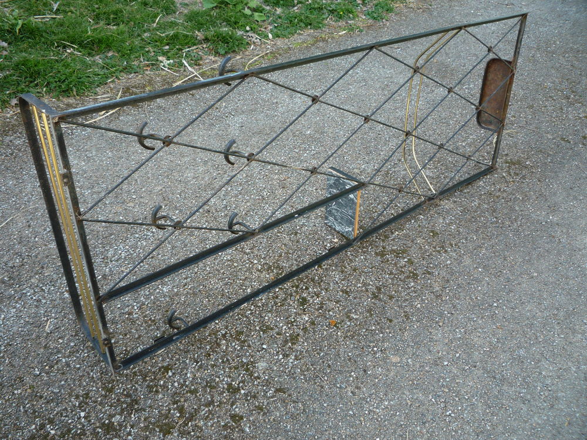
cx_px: 294
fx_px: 509
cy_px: 220
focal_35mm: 30
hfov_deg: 60.0
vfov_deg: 46.8
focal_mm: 5.2
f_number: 3.3
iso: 100
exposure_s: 1/50
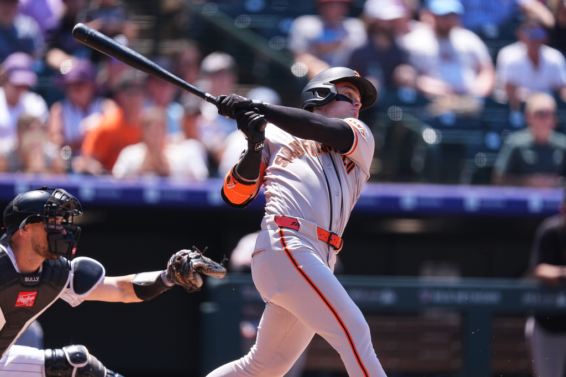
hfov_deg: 3.4
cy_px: 188
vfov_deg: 2.3
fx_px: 9430
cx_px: 283
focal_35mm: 600
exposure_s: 1/1600
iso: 400
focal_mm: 600
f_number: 4
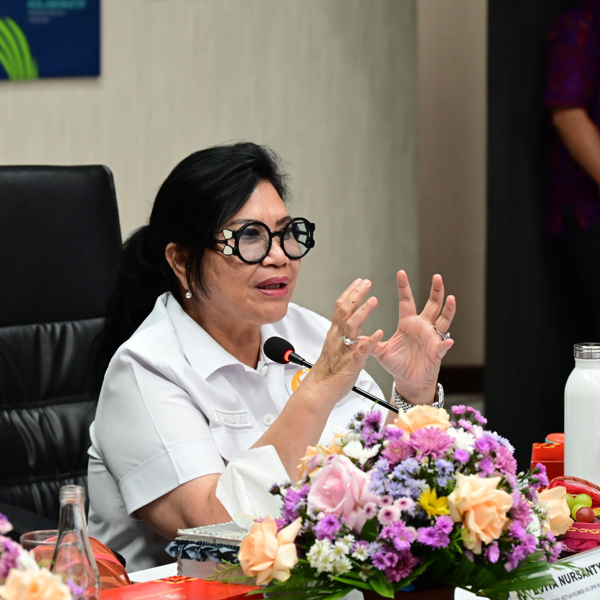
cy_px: 300
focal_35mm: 134
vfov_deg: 13.0
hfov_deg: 13.0
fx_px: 2628
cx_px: 235
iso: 4000
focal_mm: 105
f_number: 6.3
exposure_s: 1/100
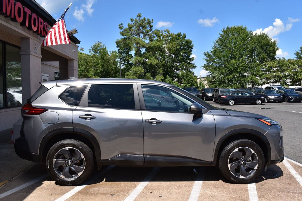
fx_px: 277
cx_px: 151
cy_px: 100
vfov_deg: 39.9
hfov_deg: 57.2
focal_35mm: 33
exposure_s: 1/500
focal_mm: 22
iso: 320
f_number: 11
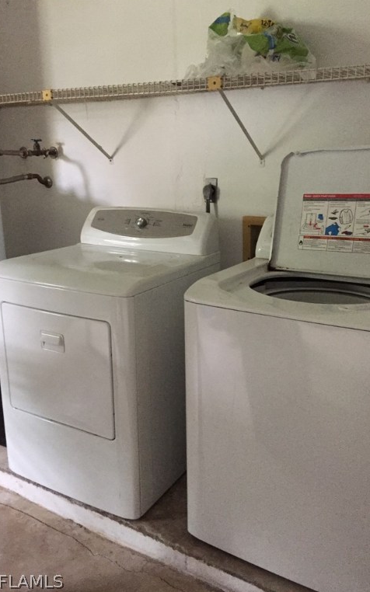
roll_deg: +0.4
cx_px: 190
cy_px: 296
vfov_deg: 61.2
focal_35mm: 31
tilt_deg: -15.0
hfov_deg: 40.6
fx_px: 500
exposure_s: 1/15
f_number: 2.2
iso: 400
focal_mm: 4.15
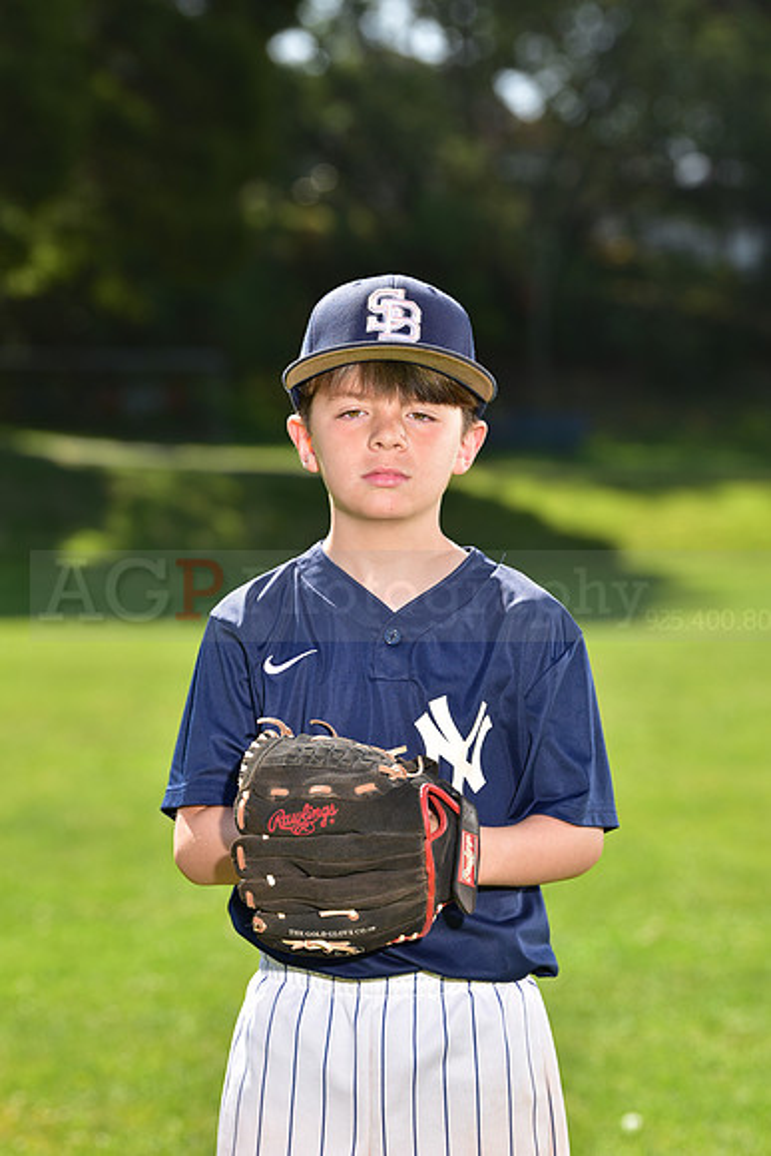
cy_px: 578
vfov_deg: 14.7
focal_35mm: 140
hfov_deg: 9.8
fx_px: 4494
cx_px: 386
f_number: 5.6
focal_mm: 140
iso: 100
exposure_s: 1/250
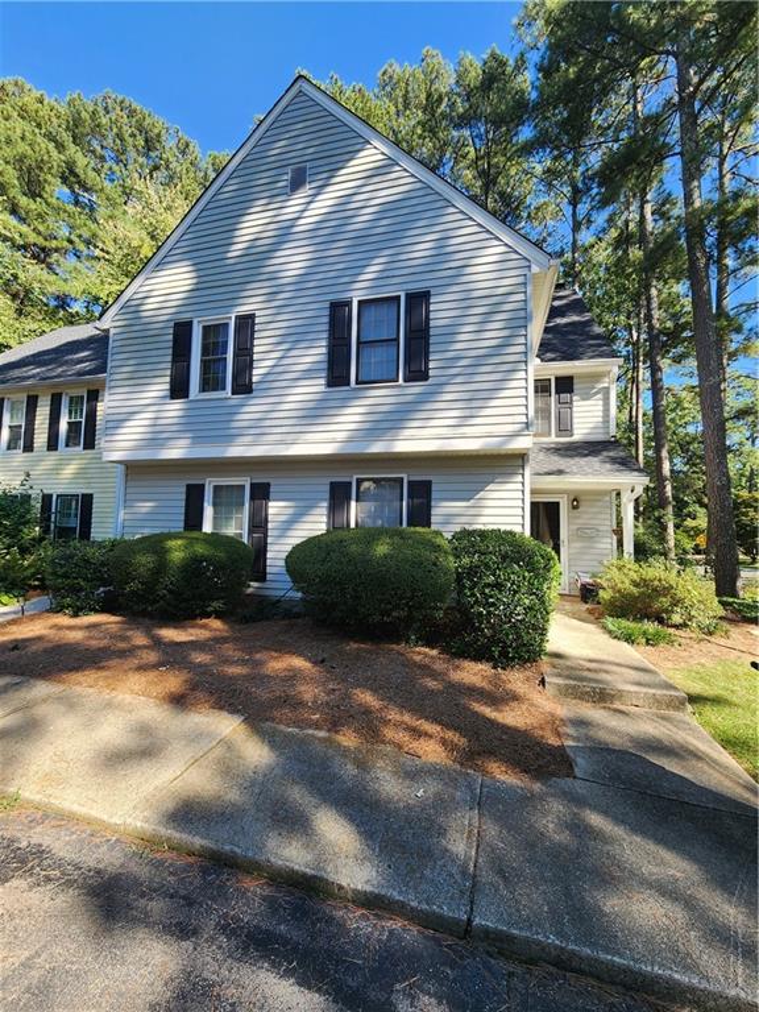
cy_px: 506
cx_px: 380
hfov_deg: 89.9
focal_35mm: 13
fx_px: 380
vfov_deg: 106.2
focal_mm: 2.2
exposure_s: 1/414
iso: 50
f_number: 2.2
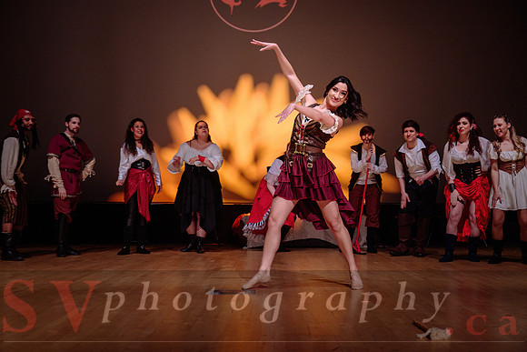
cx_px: 263
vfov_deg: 25.5
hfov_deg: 37.5
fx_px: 775
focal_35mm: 53
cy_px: 186
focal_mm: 49
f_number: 2.8
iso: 1600
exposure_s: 1/250
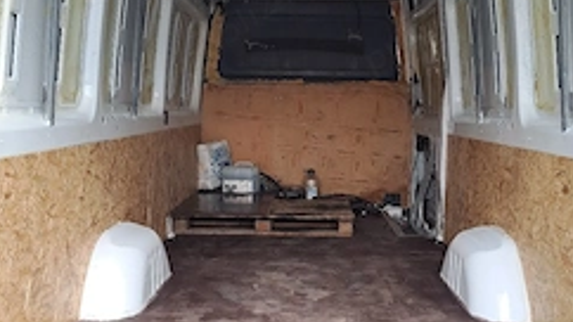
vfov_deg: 26.3
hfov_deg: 45.5
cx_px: 303
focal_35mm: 45
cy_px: 227
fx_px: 684
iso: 32
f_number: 1.8
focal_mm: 4.65
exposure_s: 1/100
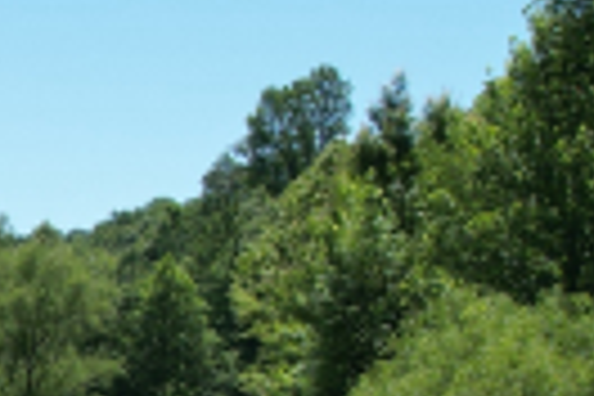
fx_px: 2062
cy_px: 558
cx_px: -652
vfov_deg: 10.6
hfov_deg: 13.6
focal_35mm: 125
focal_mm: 8.38
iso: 100
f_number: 2.8
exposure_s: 1/1600
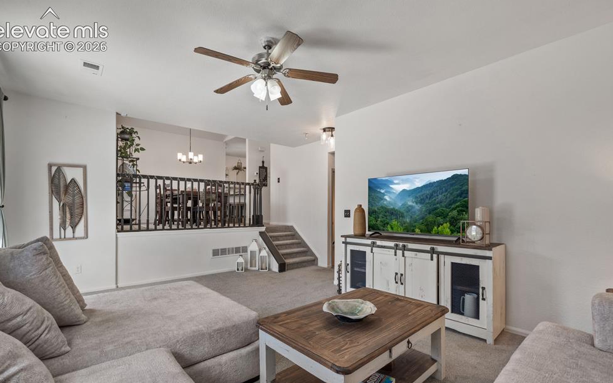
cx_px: 306
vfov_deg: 66.3
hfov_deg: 92.6
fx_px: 293
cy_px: 209
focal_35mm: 18
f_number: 9
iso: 200
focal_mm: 16.5
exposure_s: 1/8
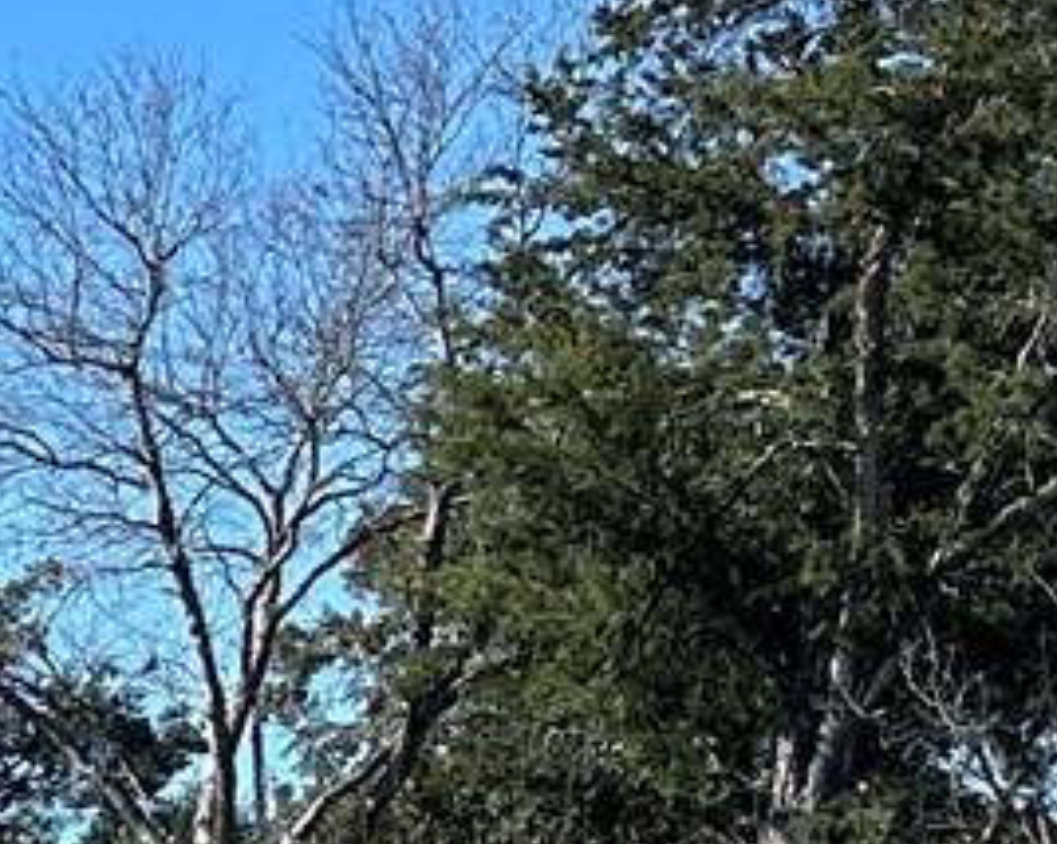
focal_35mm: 179
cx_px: -2272
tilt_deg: +3.8
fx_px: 5596
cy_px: 1053
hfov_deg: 8.7
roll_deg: -1.0
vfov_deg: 8.5
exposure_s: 1/3597
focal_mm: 6.86
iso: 80
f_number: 1.78
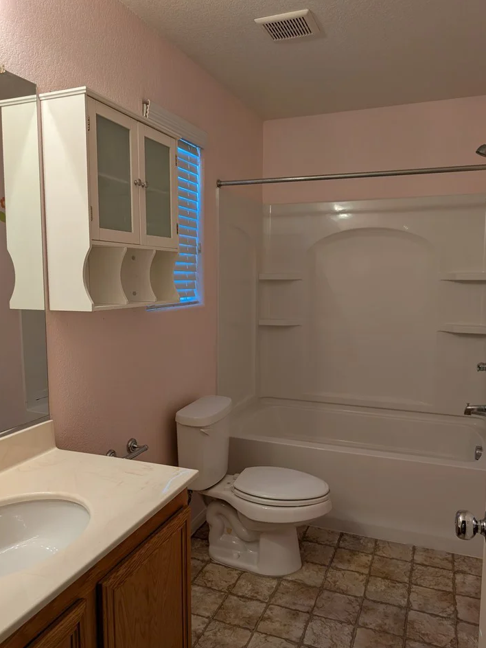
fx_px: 487
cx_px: 238
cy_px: 322
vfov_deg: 67.3
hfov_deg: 53.1
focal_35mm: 26
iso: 51
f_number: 1.68
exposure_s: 1/30
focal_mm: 6.9
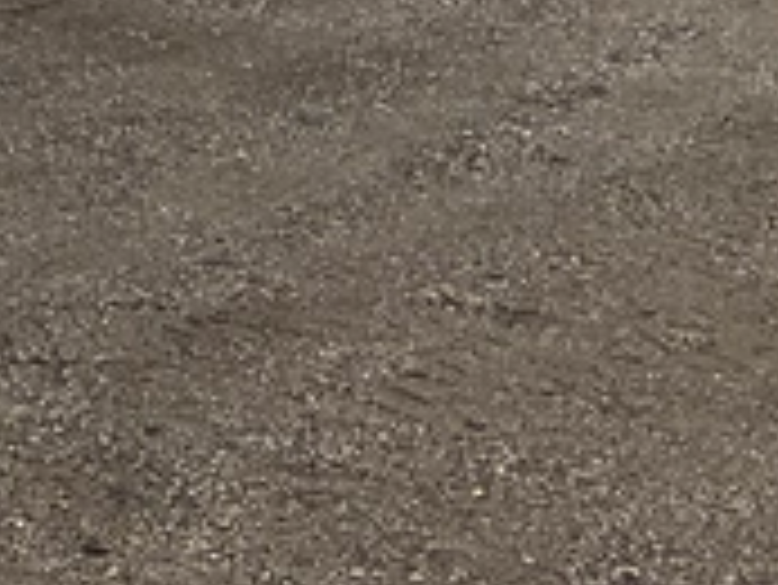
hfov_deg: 13.9
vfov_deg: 10.7
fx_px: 2834
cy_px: -614
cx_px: -634
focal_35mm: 126
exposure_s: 1/294
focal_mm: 3
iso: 25
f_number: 1.8
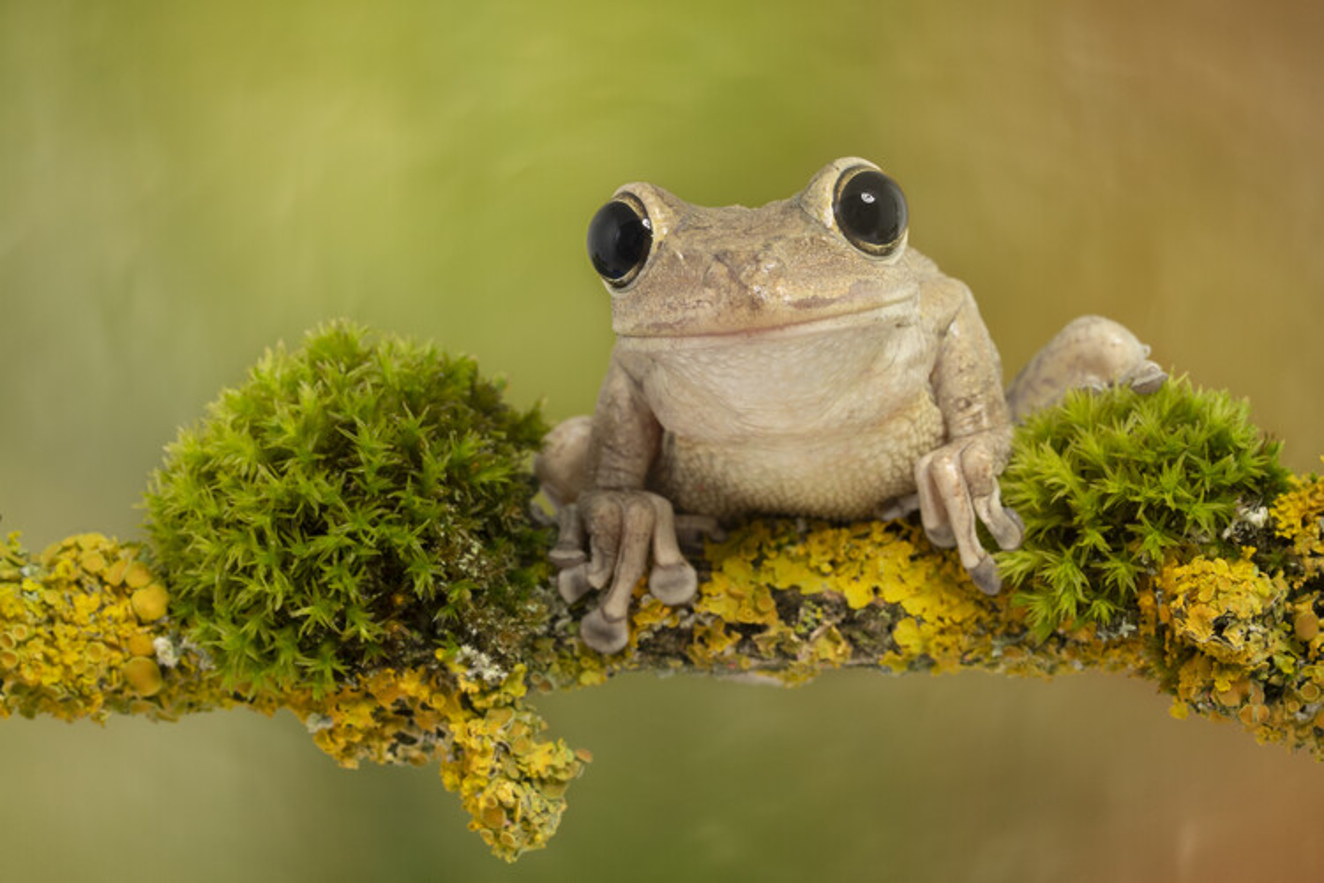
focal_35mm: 90
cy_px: 442
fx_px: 3310
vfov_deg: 15.2
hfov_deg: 22.6
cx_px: 662
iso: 64
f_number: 18
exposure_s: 1/160
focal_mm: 90
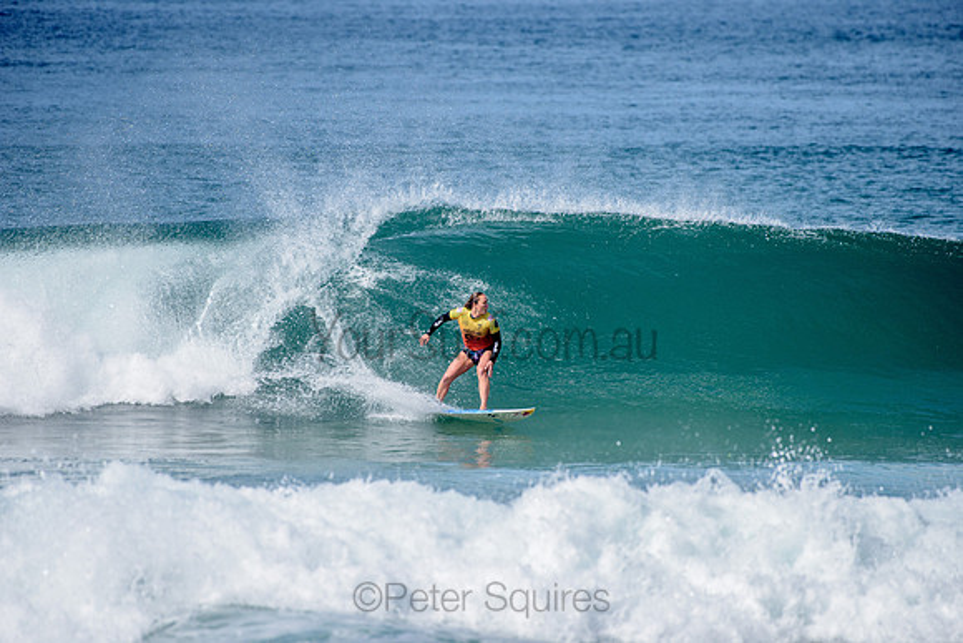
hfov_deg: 4.1
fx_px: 13378
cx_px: 482
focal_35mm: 500
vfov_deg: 2.8
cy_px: 322
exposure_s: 1/2500
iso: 250
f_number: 6.3
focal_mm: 500
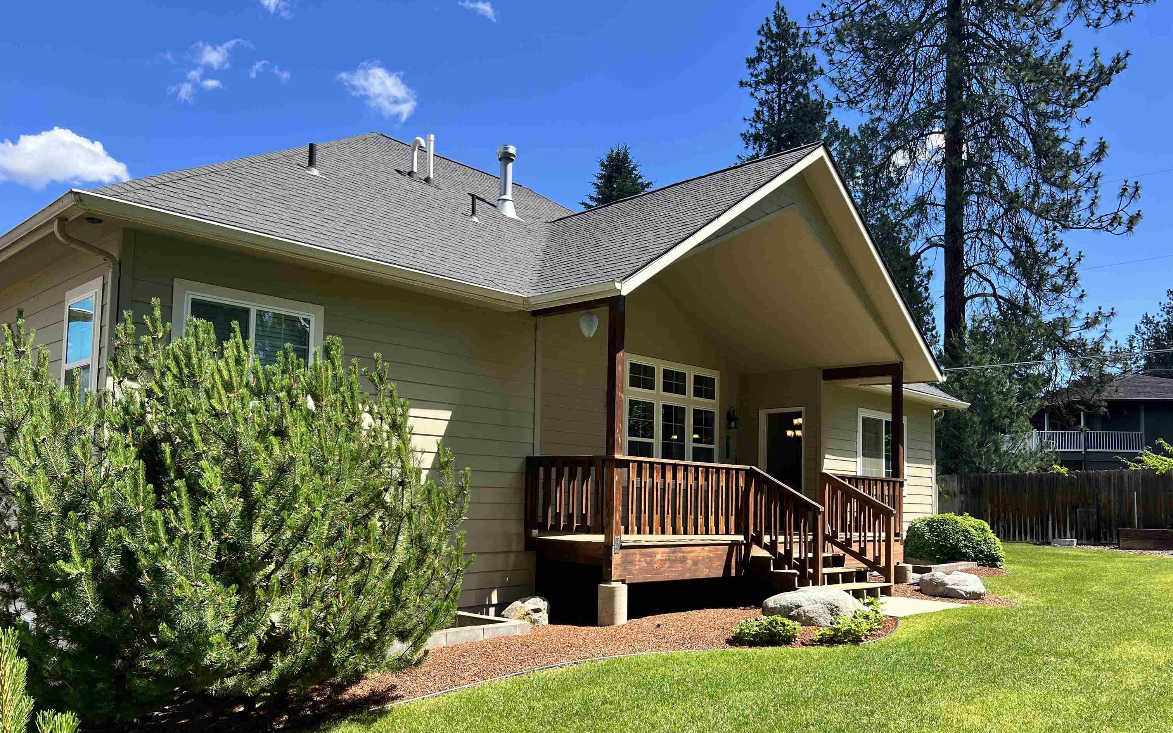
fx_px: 895
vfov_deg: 44.3
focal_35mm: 28
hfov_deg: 66.5
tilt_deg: +5.3
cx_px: 591
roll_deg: -0.9
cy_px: 436
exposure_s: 1/1468
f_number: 1.5
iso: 50
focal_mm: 5.7
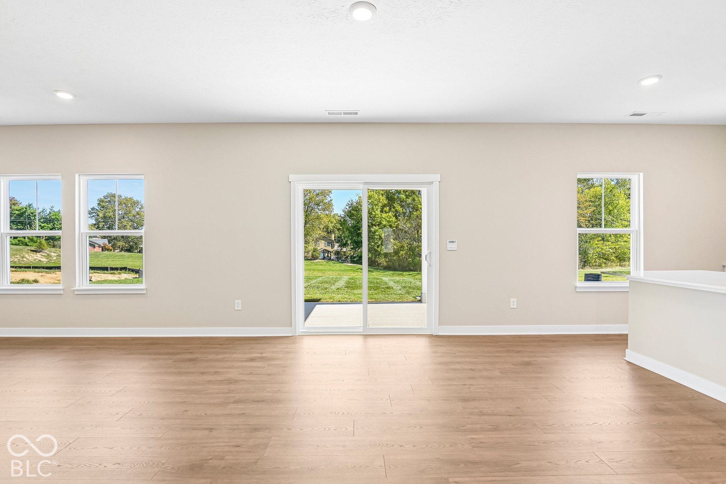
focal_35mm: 16
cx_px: 363
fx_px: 323
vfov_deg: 73.7
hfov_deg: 96.7
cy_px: 242
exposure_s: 1/20
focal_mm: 16
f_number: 8
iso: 100
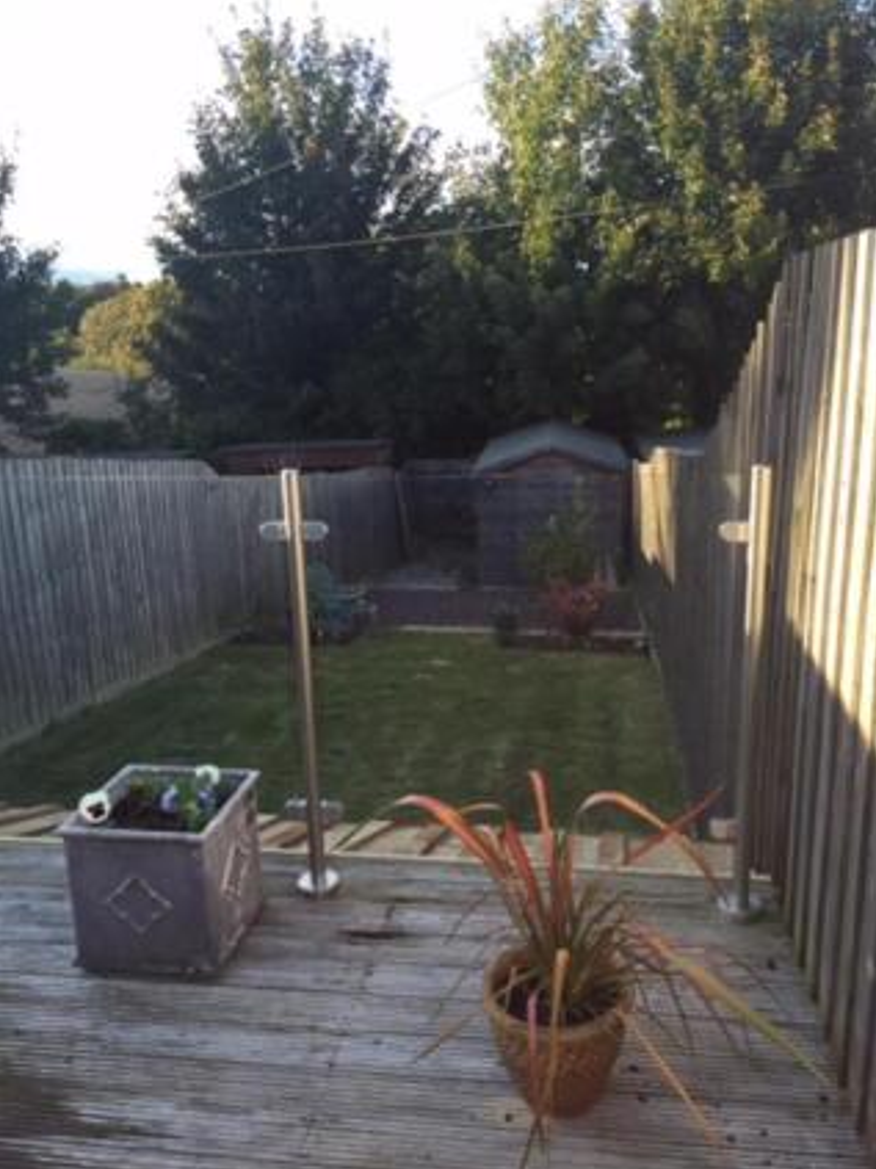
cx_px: 450
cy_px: 598
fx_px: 1013
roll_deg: +1.9
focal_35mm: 30
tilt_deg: -15.1
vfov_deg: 60.0
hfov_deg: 46.8
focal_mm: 4.15
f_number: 2.2
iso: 32
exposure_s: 1/179
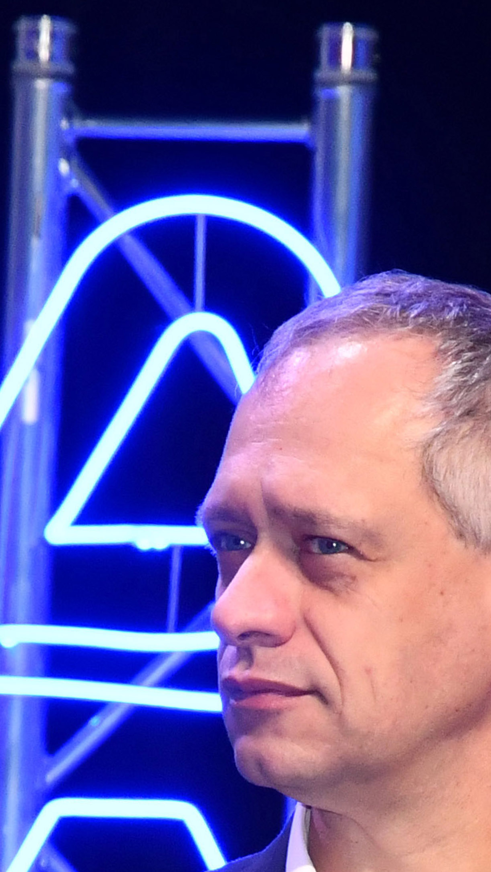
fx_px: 7431
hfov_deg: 3.8
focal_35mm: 321
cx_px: 340
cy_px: 925
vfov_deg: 6.7
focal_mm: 80
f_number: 6.3
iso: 1600
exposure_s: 1/125
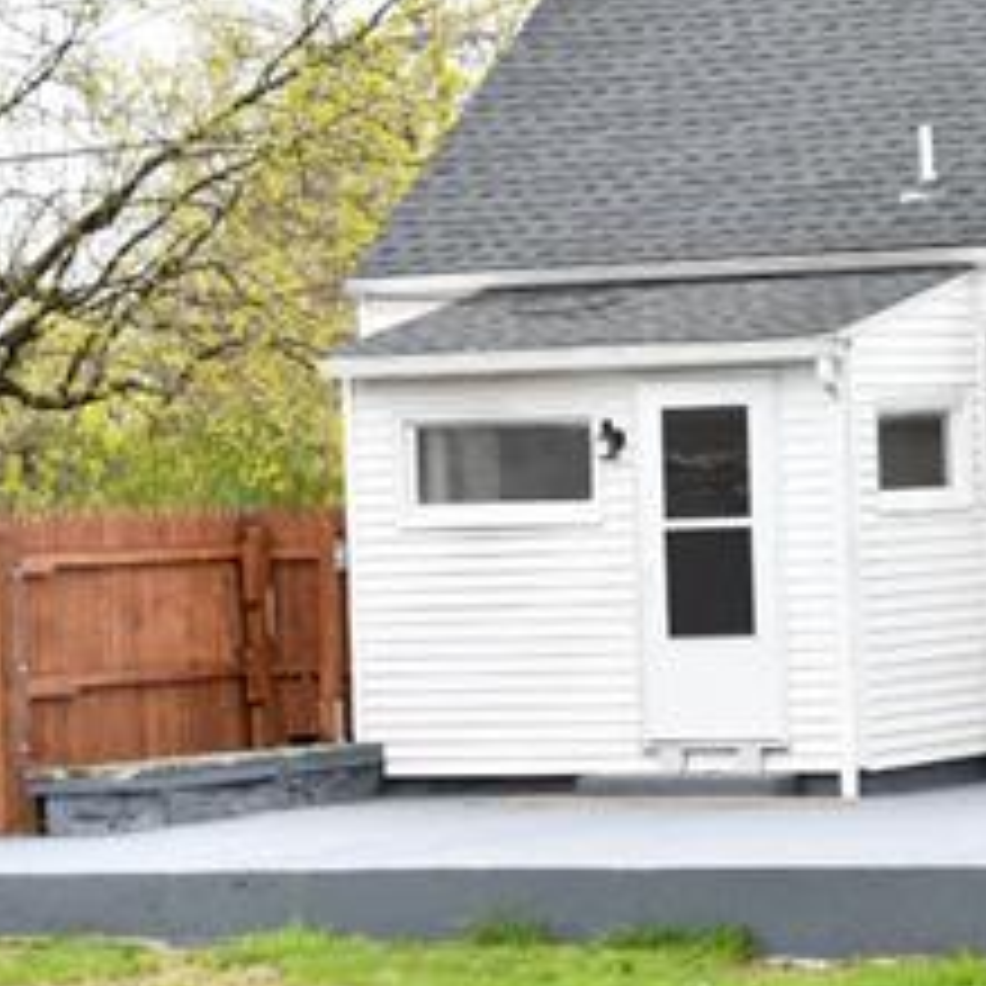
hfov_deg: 9.7
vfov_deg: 9.8
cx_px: 932
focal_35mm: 179
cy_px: 662
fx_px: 5768
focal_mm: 48
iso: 100
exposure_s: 1/125
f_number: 5.6
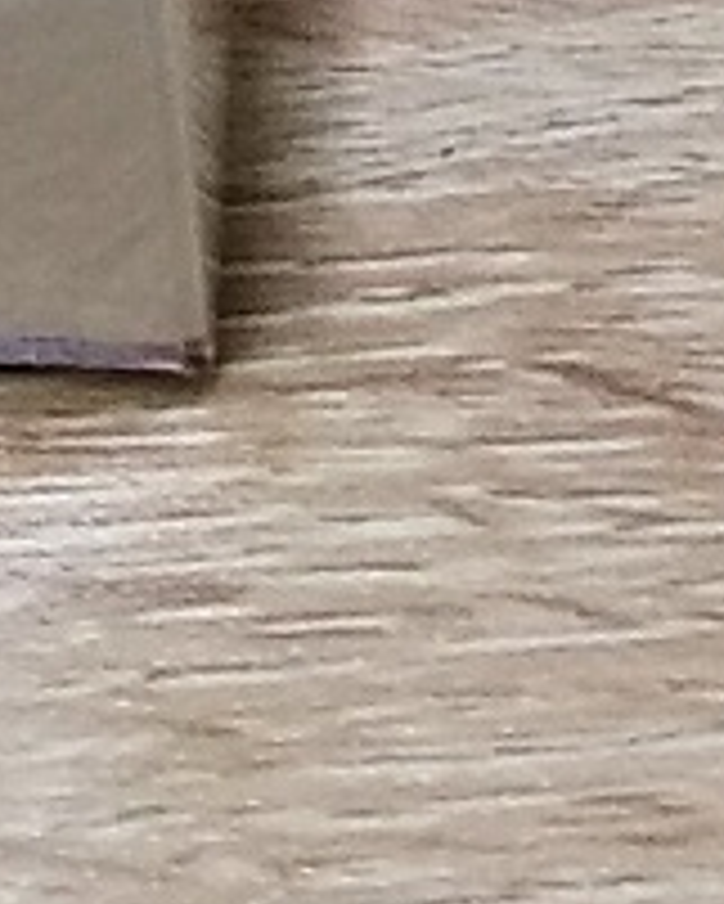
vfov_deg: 8.9
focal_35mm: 189
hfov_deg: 8.2
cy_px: -1540
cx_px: 63
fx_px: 5058
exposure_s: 1/50
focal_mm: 3.81
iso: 400
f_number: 2.2
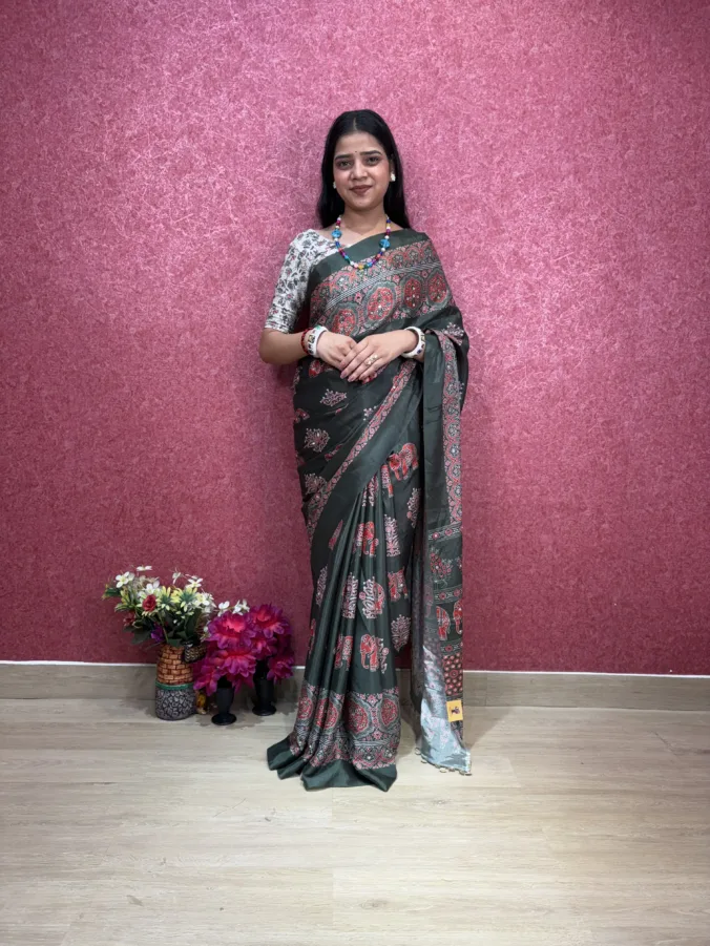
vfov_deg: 67.3
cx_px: 355
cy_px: 473
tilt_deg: -7.2
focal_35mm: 26
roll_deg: -1.0
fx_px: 711
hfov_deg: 53.1
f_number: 1.6
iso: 32
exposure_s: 1/126
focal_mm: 5.96
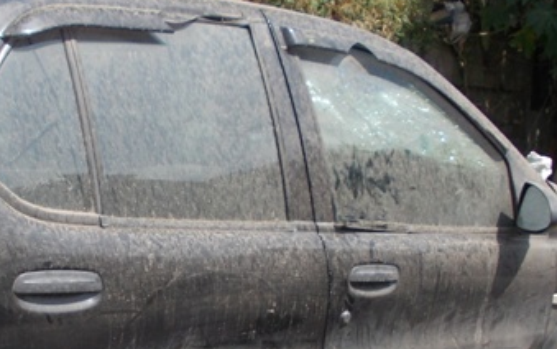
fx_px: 850
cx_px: 202
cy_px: 293
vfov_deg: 22.7
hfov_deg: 36.0
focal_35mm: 56
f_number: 5.4
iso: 80
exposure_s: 1/250
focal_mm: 4
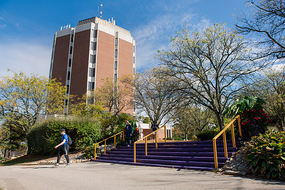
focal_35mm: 24
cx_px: 142
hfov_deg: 73.7
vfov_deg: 53.2
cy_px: 95
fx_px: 190
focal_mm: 24
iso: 250
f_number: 8
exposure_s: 1/400
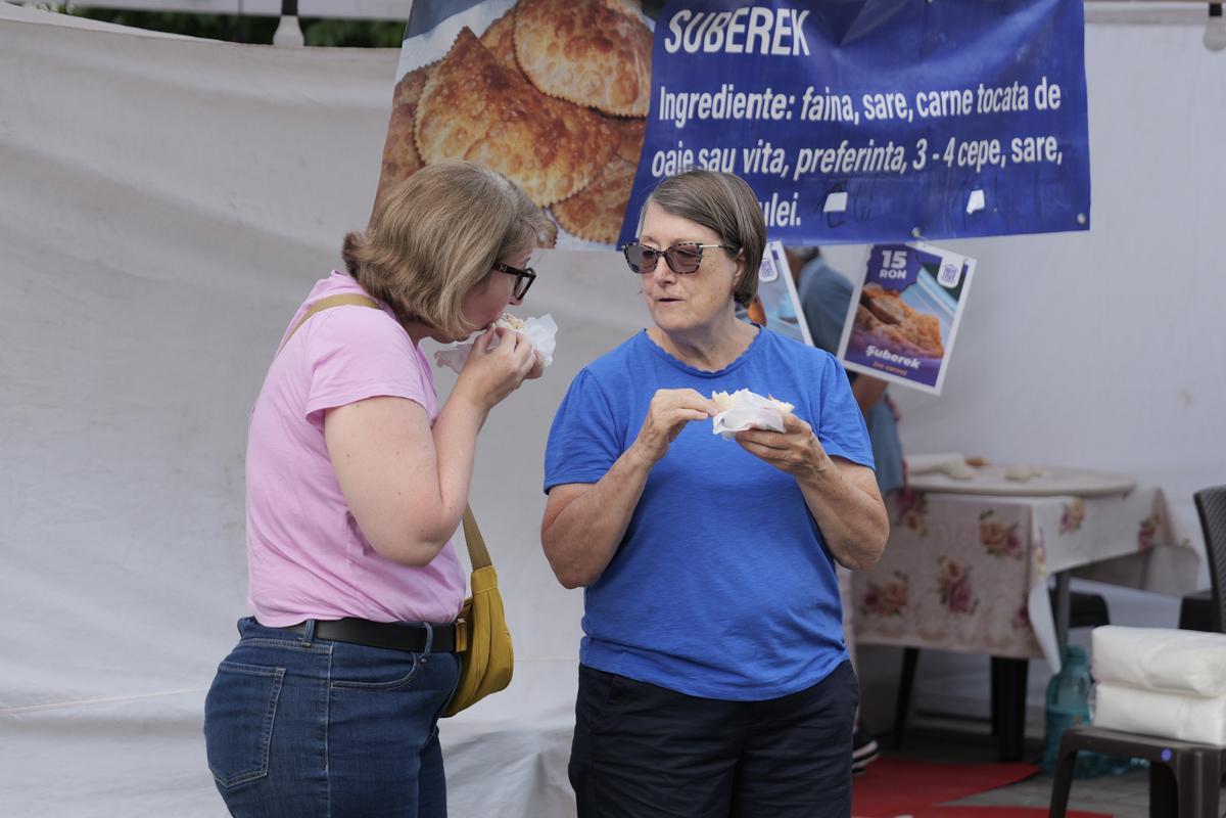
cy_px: 409
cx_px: 613
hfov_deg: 19.5
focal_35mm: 105
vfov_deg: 13.0
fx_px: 3576
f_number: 4
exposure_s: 1/1000
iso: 320
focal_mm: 105
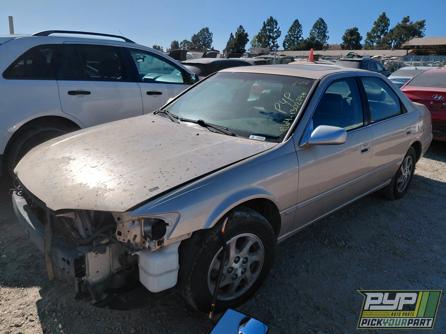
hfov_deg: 69.4
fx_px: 322
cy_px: 167
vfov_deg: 54.9
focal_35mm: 25
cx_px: 223
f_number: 1.8
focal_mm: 4.69
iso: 50
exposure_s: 1/3775
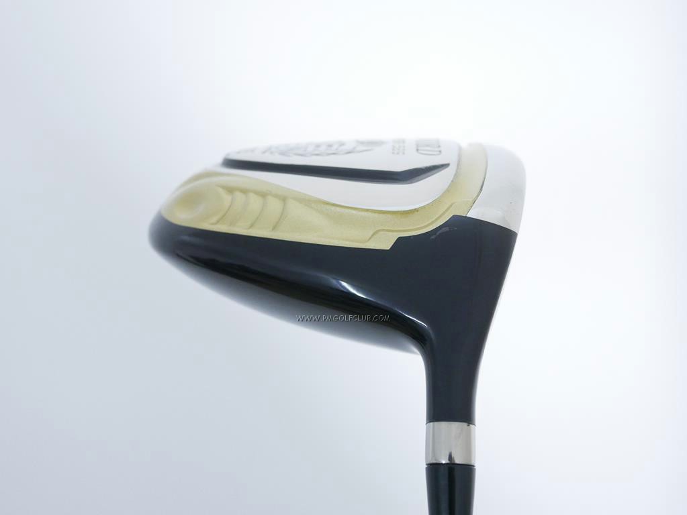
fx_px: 993
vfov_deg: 29.1
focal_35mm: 50
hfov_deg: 38.2
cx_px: 344
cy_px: 258
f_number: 4
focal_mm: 25
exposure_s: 1/100
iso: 1600
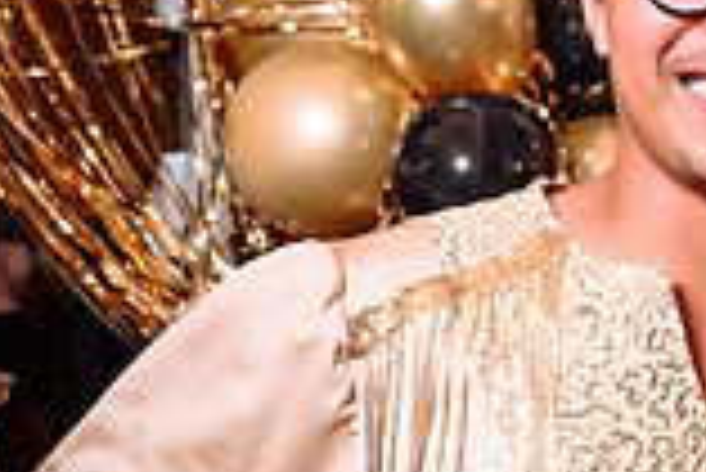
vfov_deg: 13.2
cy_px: 408
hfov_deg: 18.8
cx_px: 843
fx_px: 2022
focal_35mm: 103
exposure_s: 1/160
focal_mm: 26.5
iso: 500
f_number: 4.5
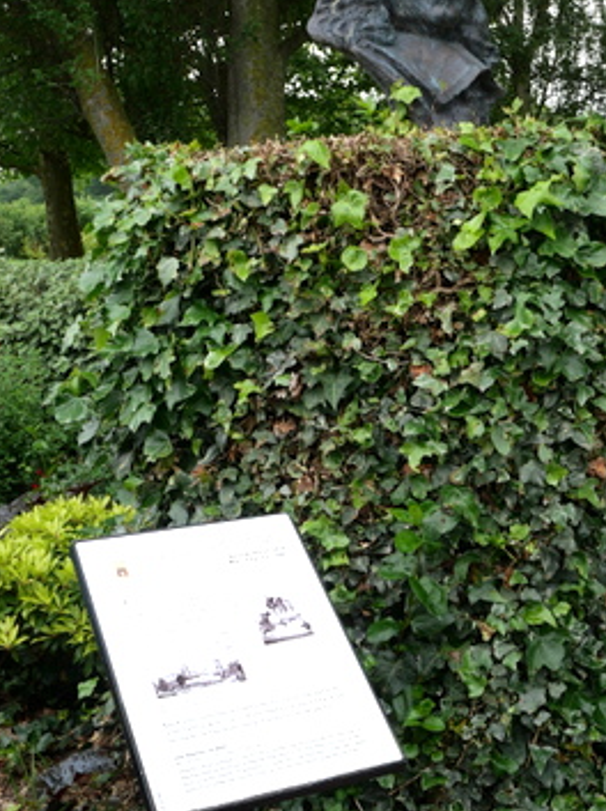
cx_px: 354
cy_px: 372
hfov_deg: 29.6
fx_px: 1146
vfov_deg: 38.9
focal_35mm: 49
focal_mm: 18
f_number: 6.3
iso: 200
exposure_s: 1/200
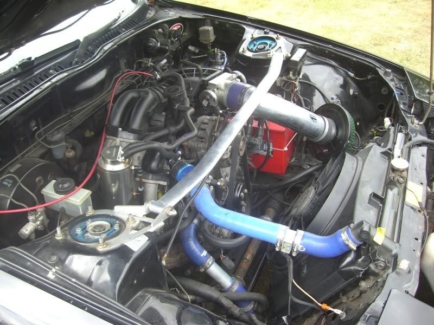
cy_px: 162
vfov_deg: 37.7
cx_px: 217
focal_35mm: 38
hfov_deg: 49.0
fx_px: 476
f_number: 2.7
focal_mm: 6.2
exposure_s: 1/125
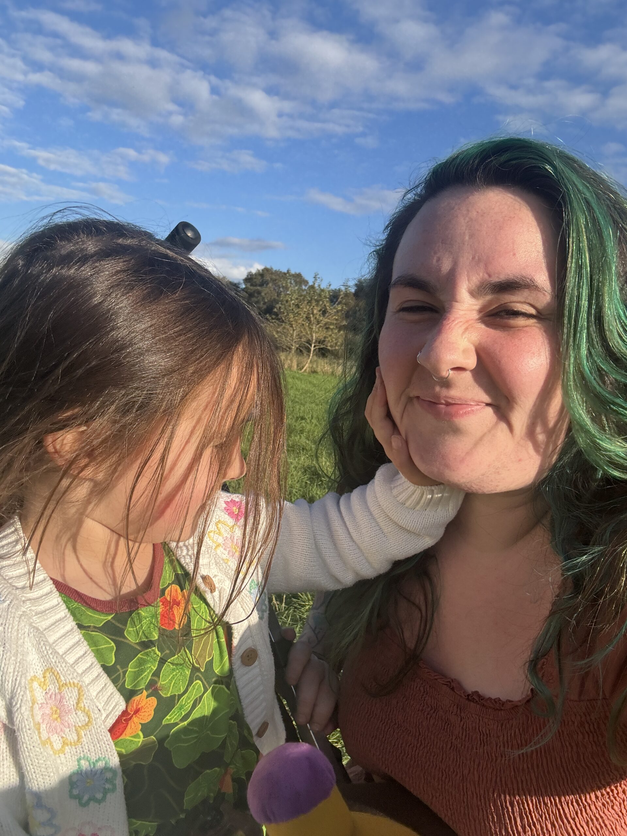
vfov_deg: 73.9
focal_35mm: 23
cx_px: 314
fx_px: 555
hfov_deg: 58.9
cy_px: 418
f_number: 1.9
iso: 25
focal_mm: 2.69
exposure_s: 1/1199
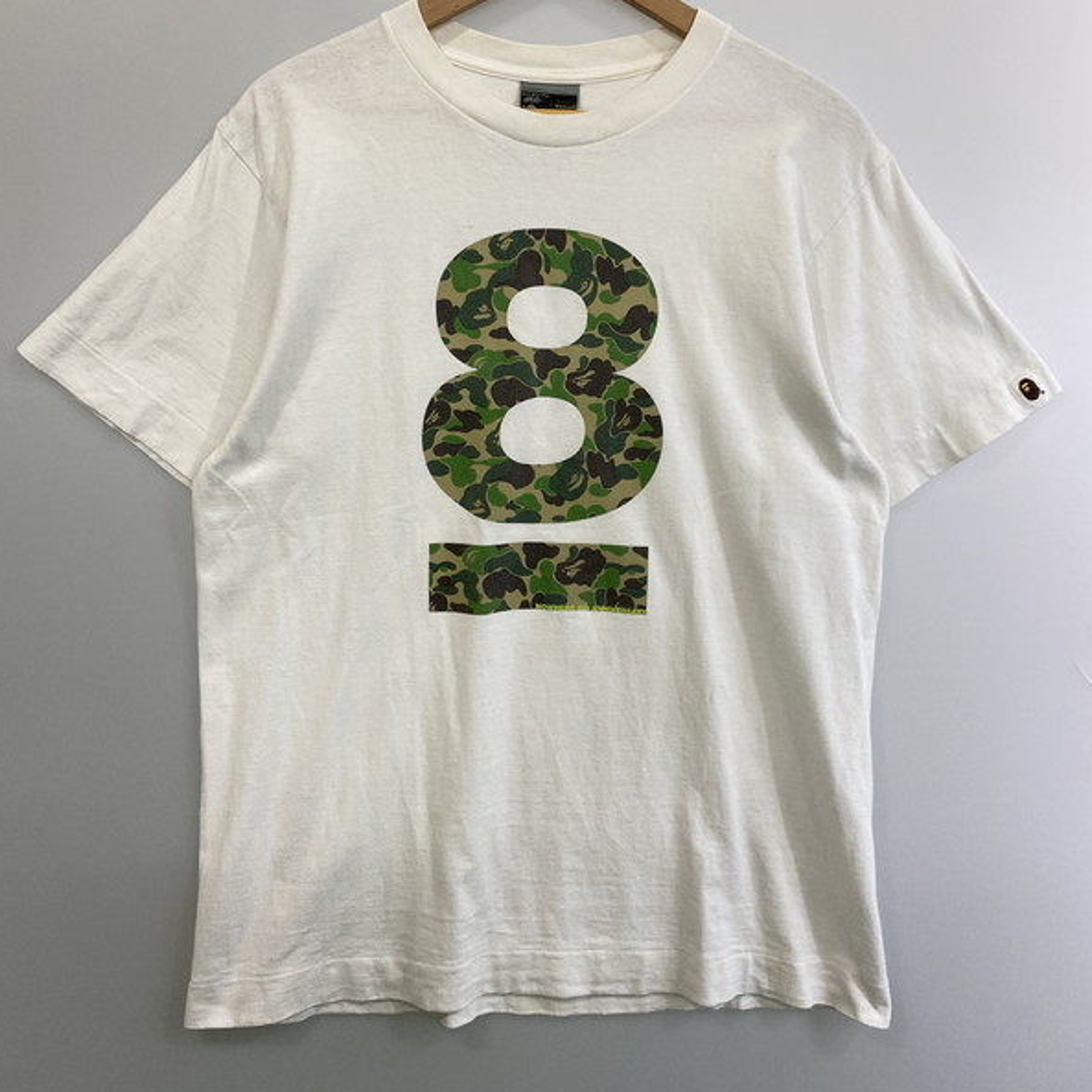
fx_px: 1106
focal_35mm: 31
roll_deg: +0.0
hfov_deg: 52.5
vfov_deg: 52.0
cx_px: 541
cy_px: 409
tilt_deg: -20.2
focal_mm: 4.25
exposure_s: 1/100
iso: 100
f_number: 1.8
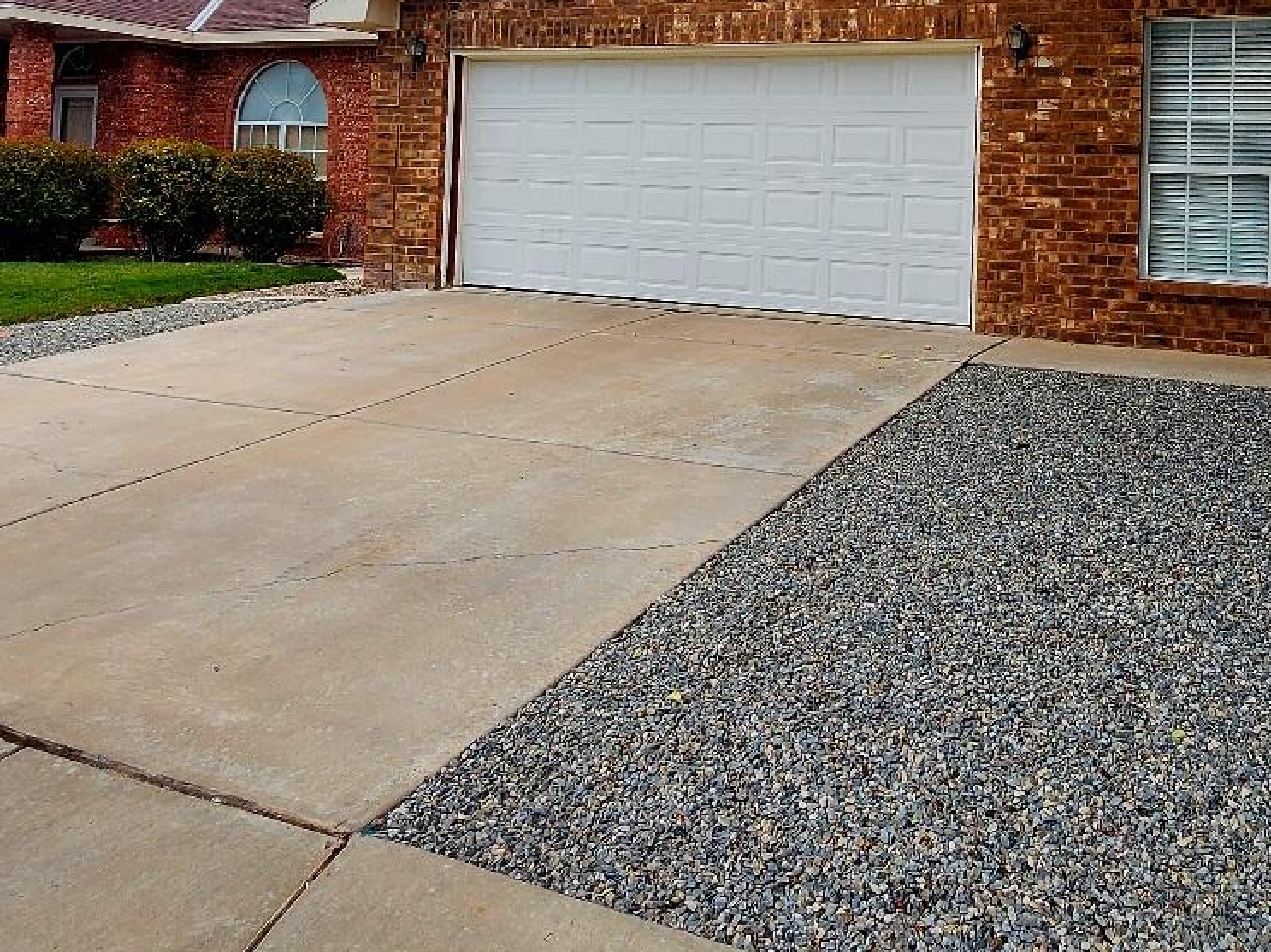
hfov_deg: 62.1
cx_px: 831
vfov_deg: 46.6
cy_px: 166
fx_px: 1028
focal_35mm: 28
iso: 50
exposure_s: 1/2000
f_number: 2.2
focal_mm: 2.2
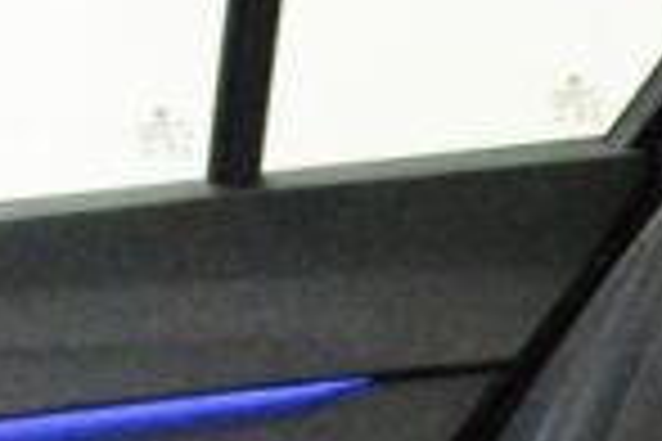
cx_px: 626
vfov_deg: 6.7
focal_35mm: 188
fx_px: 3457
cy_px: 1294
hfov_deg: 10.9
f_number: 5
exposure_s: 1/100
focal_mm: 18
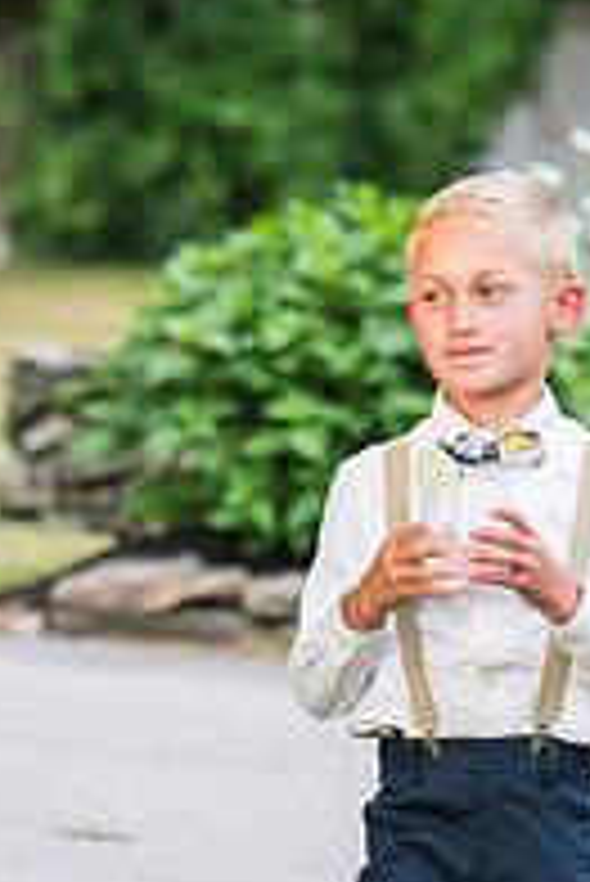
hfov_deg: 2.5
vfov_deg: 3.7
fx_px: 13496
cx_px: 567
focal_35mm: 550
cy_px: 814
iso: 400
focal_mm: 160
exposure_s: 1/100
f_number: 4.5
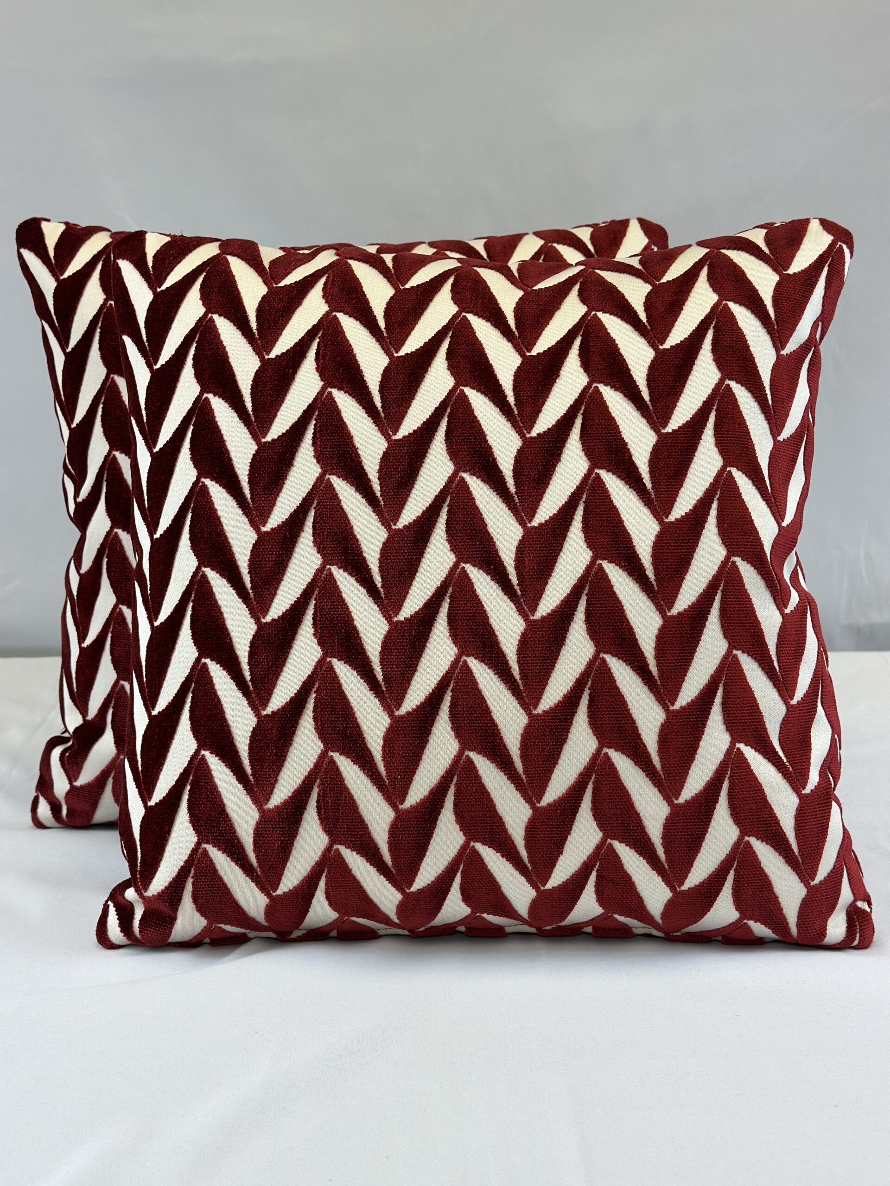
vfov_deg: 39.7
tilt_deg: -12.0
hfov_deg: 30.3
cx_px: 445
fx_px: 1645
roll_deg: +0.6
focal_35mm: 48
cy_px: 593
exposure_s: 1/227
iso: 80
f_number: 1.78
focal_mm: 6.86
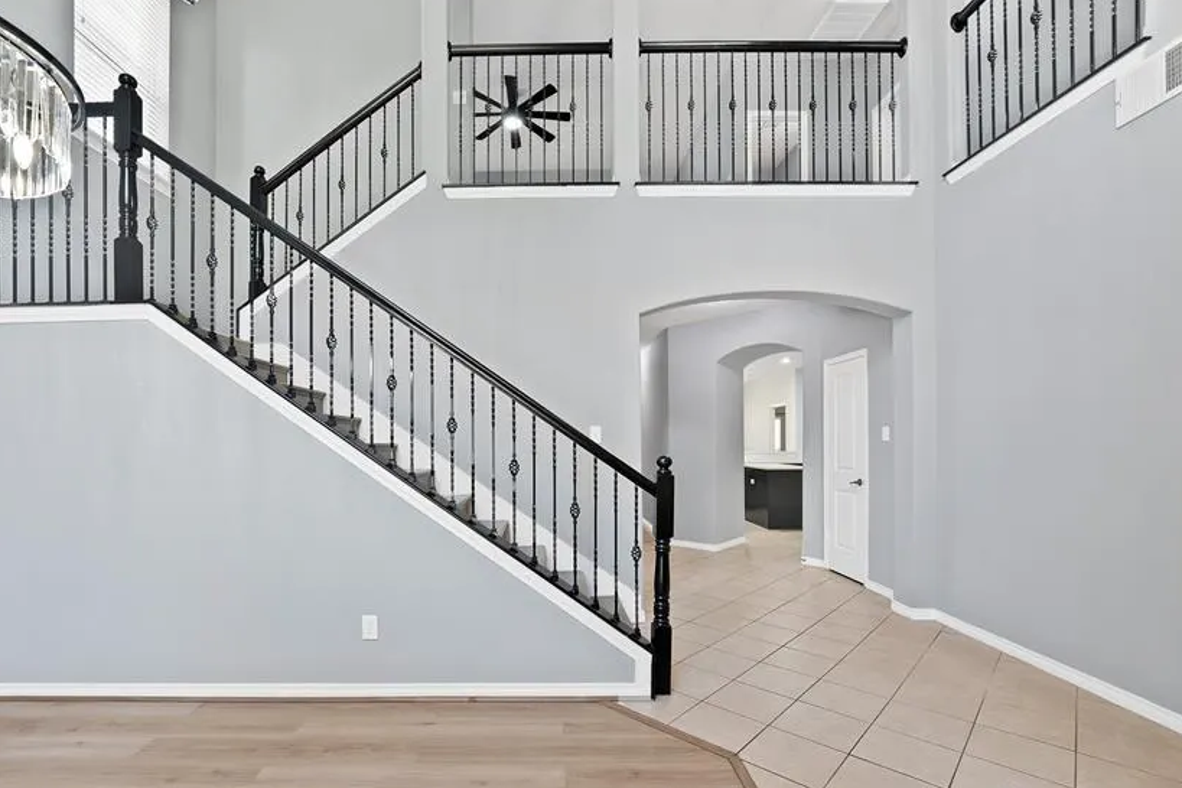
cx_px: 547
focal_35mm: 15
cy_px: 452
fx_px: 492
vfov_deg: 76.8
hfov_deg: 100.2
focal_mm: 12
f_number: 8
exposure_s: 1/4
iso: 640
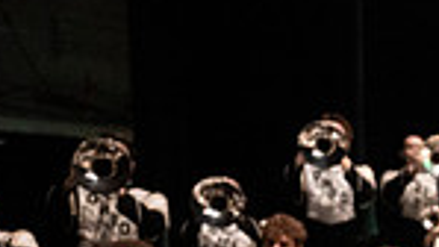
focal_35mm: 98
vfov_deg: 11.7
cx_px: 763
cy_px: 407
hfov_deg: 17.9
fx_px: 1141
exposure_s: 1/500
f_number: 2.8
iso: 8000
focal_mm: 24
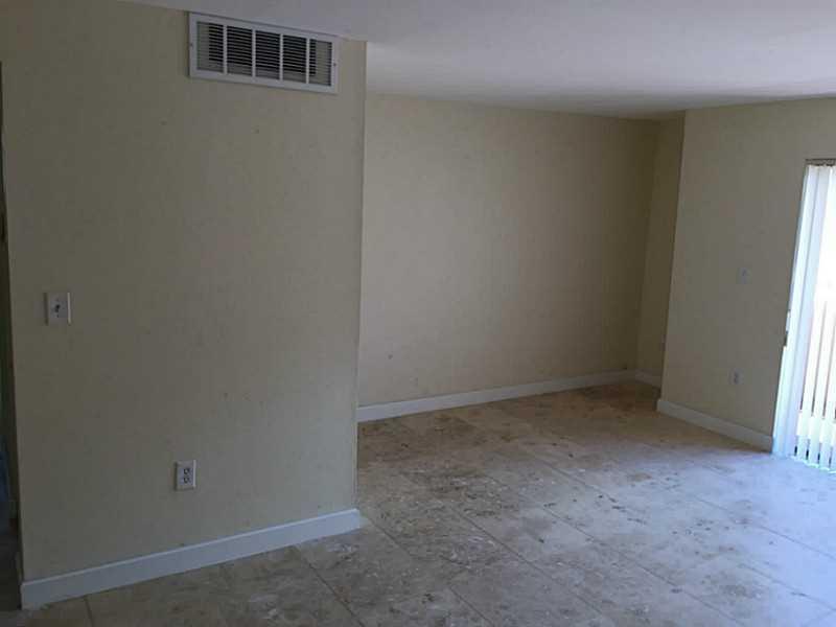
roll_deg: -3.0
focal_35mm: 29
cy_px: 314
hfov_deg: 61.7
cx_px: 418
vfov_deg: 48.2
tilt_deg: -7.9
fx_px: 700
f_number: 2.2
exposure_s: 1/60
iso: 32
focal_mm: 4.15
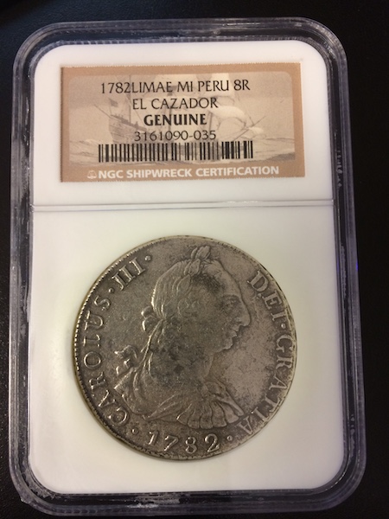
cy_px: 260
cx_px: 194
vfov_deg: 61.7
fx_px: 435
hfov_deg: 48.2
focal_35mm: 29
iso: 100
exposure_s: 1/30
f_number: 2.2
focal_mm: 4.15
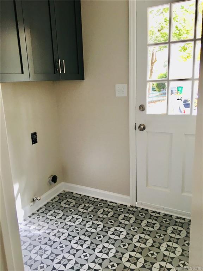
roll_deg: +3.1
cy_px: 136
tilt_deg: -12.7
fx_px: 227
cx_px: 102
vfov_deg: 61.7
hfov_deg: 48.2
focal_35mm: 29
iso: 25
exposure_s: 1/30
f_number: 2.2
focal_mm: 4.15
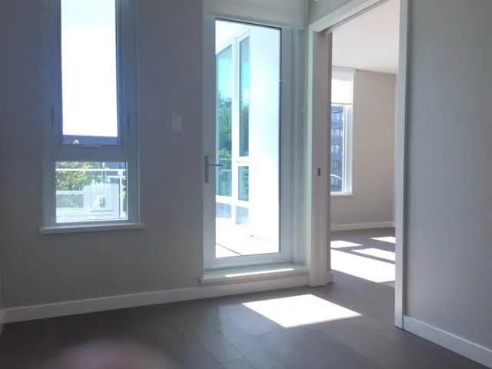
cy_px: 184
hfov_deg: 61.7
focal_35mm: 29
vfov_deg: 48.2
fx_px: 412
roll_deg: +0.2
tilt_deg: -2.2
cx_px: 246
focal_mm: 4.15
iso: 32
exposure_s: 1/150
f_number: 2.2
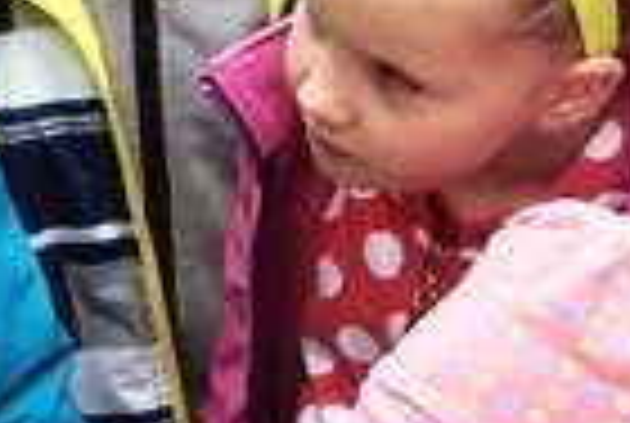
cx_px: 1017
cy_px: -148
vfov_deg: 8.2
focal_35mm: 166
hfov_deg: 11.7
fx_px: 2911
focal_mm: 5
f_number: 4.5
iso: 80
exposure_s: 1/100
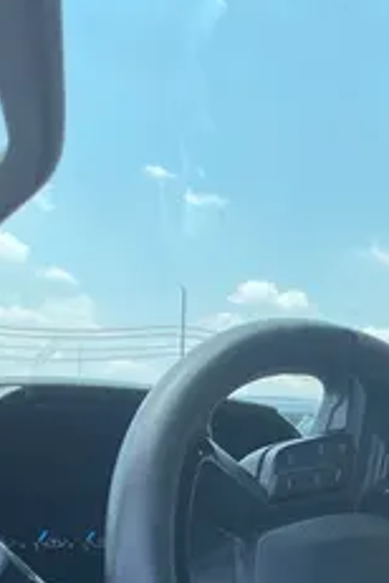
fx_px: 1394
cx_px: 467
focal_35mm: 86
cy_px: 743
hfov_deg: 15.3
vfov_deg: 21.5
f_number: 1.6
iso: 32
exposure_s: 1/564
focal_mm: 4.2
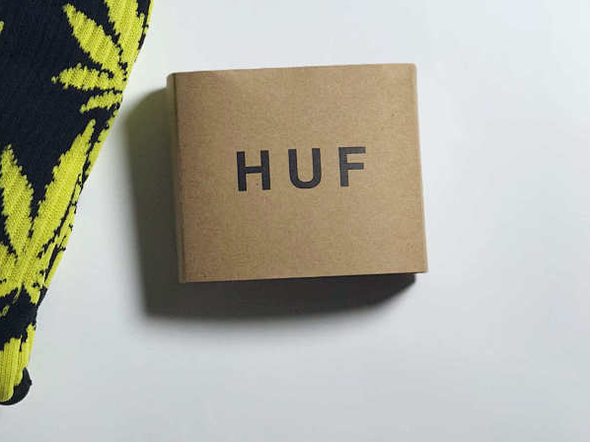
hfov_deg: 18.8
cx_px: 79
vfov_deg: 14.3
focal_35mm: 103
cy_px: 114
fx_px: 1755
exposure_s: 1/179
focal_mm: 6.6
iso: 20
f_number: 2.8
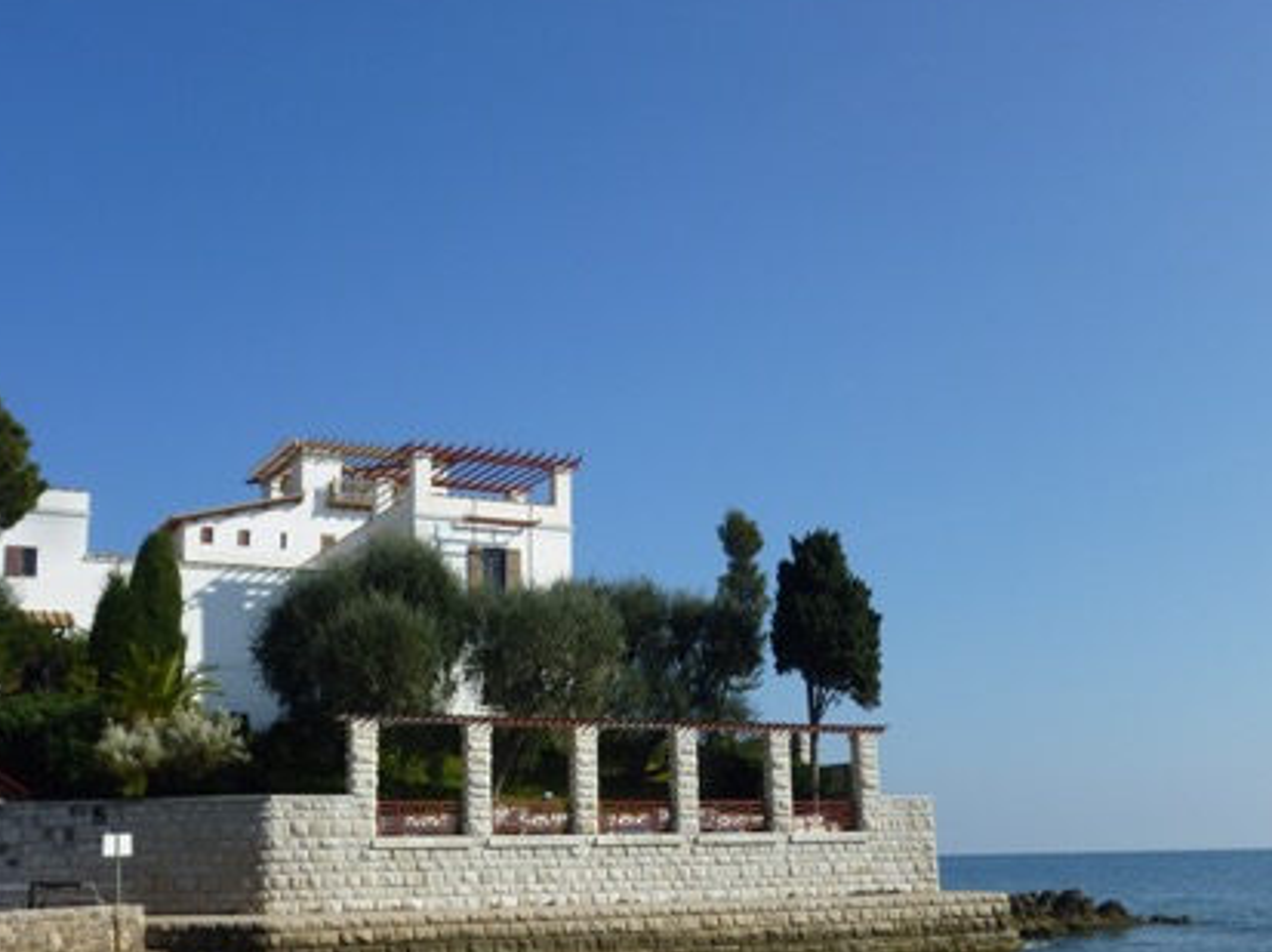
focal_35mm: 40
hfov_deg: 46.8
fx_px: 1469
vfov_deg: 35.9
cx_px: 573
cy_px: 531
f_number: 3.7
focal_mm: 5.9
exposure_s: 1/800
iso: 80
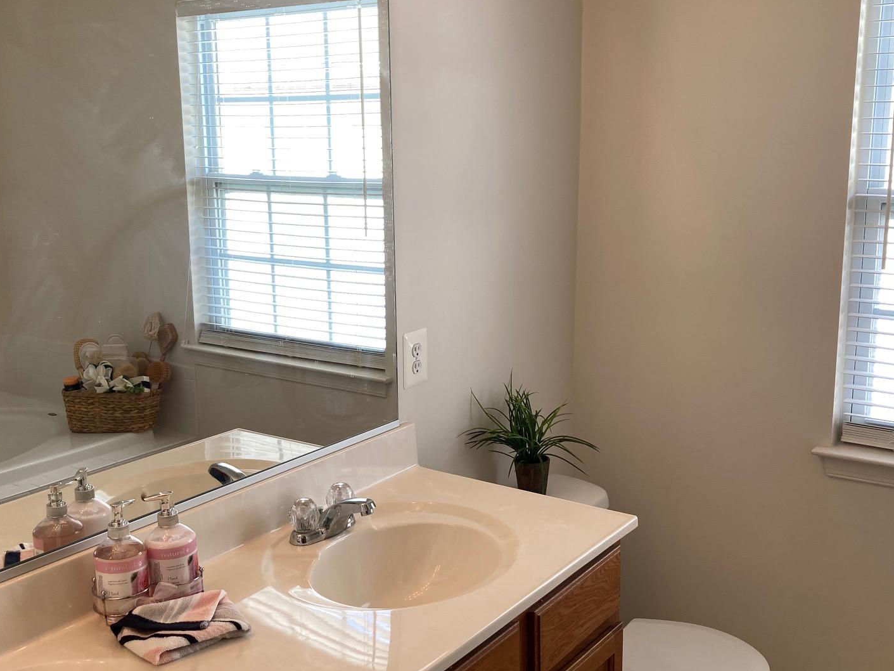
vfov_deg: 35.9
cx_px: 448
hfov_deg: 46.8
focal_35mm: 40
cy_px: 355
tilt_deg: -12.1
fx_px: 1033
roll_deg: +0.2
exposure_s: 1/120
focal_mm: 3.99
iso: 25
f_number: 1.8
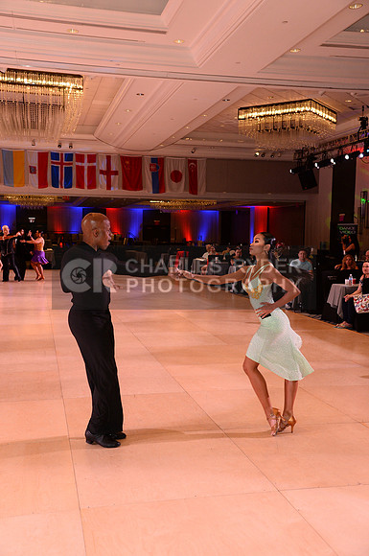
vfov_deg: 48.5
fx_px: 617
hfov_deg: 33.3
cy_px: 278
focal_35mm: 40
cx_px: 184
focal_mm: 40
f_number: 5
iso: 2500
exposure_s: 1/250
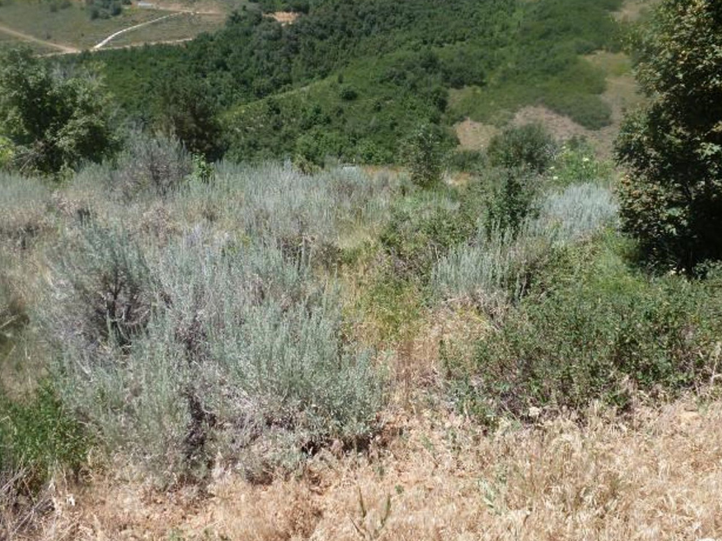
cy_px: 266
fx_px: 521
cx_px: 357
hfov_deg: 69.4
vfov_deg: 54.9
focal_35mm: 25
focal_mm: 4.3
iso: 100
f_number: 4
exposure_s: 1/400
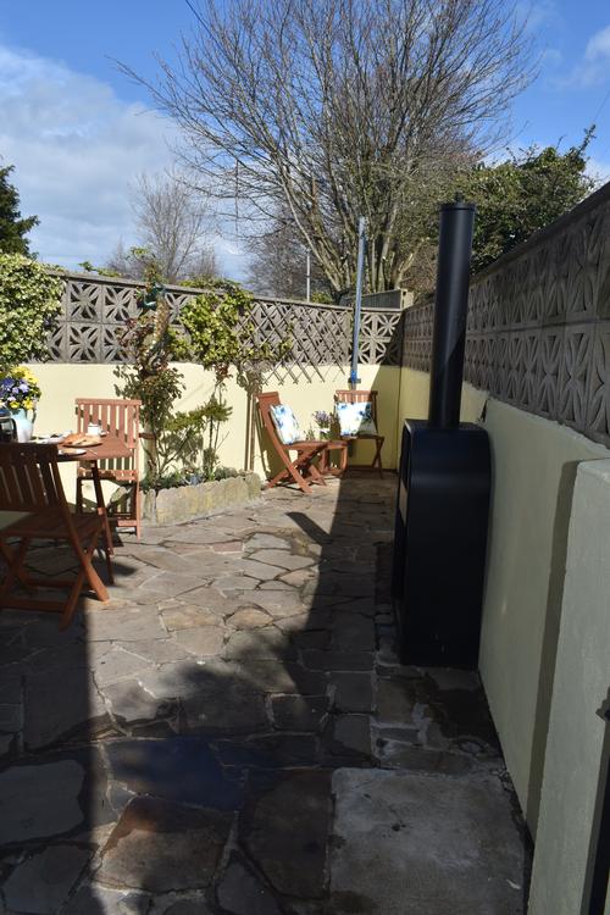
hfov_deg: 47.9
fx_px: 686
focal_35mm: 27
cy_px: 458
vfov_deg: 67.4
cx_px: 305
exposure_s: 1/200
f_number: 13
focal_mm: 18
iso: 100
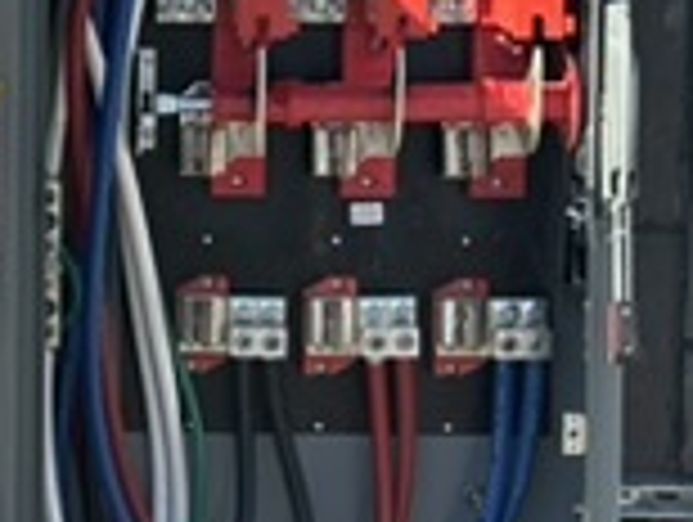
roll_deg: -1.4
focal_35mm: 162
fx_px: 3248
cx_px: -112
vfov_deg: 9.2
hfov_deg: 11.9
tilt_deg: -5.0
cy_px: 176
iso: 40
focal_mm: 5.96
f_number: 1.6
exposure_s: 1/1522
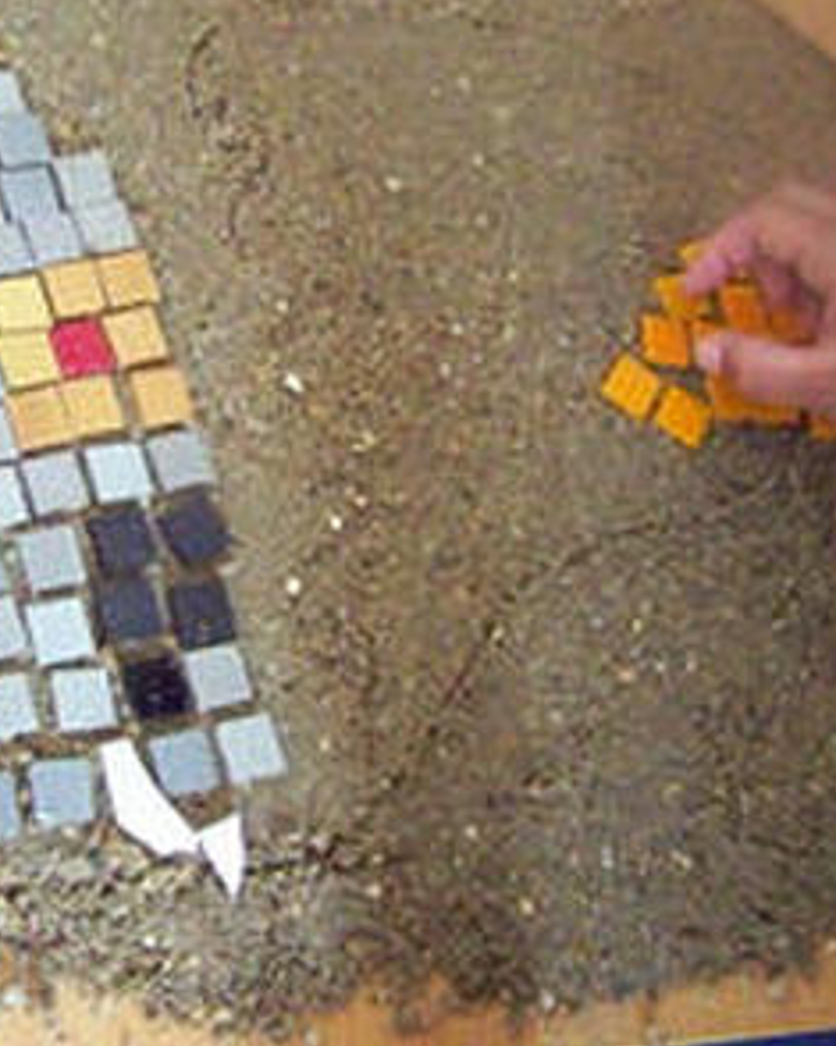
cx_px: 137
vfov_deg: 32.5
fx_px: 1795
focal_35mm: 58
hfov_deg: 25.6
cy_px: 464
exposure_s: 1/125
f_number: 2.8
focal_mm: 6.3
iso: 1600
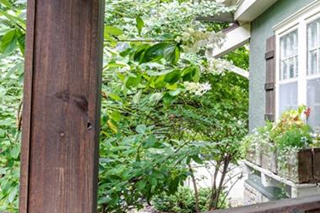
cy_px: 111
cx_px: 376
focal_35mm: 40
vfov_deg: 33.4
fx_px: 356
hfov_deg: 37.7
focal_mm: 15
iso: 100
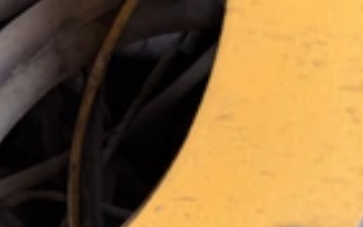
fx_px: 712
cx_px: -106
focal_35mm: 72
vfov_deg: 18.0
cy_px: 160
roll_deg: -11.7
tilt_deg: -28.8
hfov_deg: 24.9
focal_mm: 6.76
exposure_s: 1/296
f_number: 1.78
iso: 80
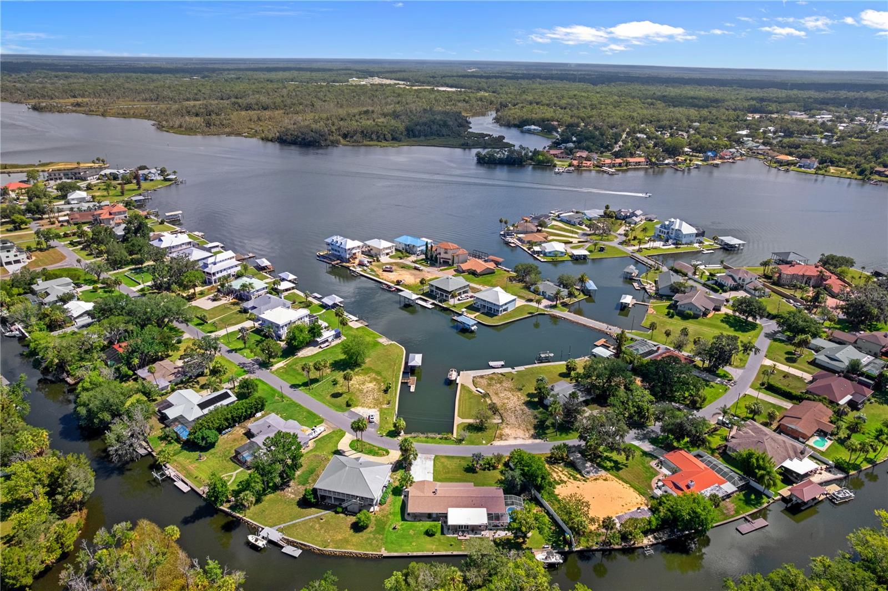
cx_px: 444
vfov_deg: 57.2
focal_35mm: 22
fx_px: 542
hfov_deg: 78.6
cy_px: 296
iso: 100
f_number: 2.8
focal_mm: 8.38
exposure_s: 1/2500
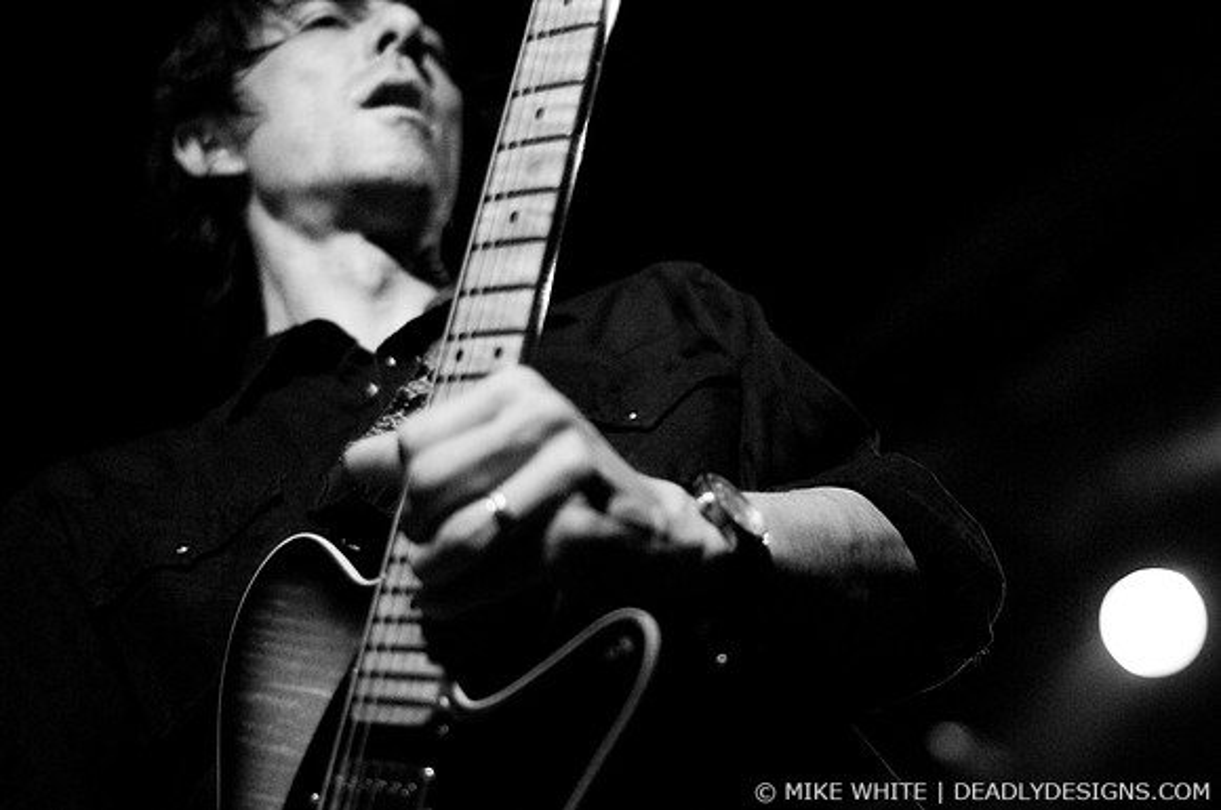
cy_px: 405
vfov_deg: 18.1
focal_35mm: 75
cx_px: 610
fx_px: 2540
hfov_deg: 27.0
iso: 1000
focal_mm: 50
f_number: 1.8
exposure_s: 1/320
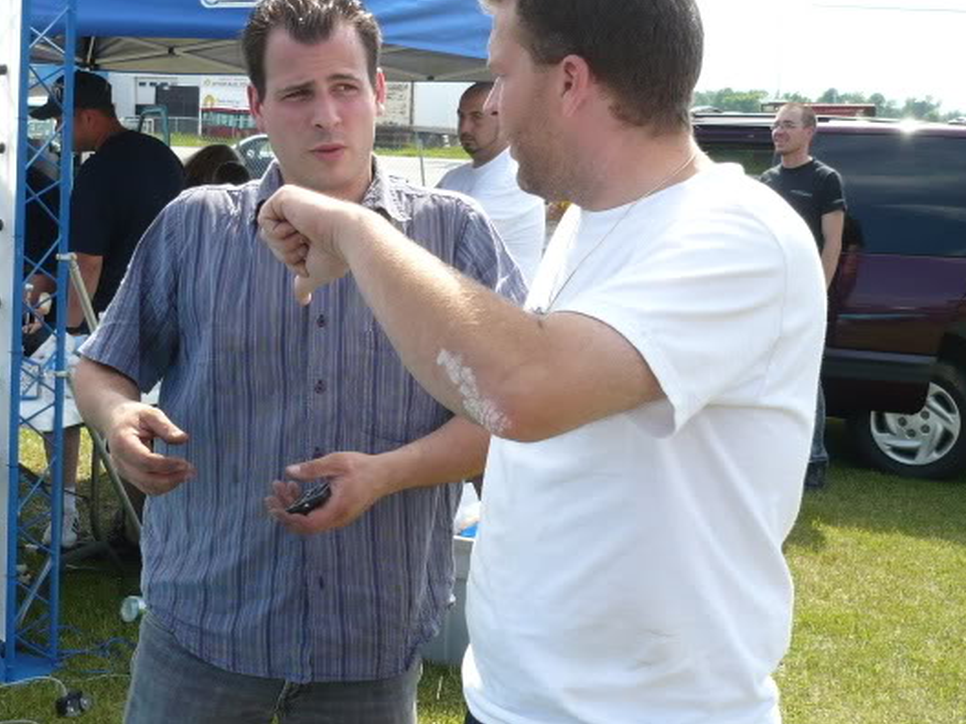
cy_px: 344
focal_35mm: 53
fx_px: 1479
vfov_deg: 27.5
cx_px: 373
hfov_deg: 36.0
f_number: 2.8
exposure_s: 1/640
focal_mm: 5.8
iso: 100
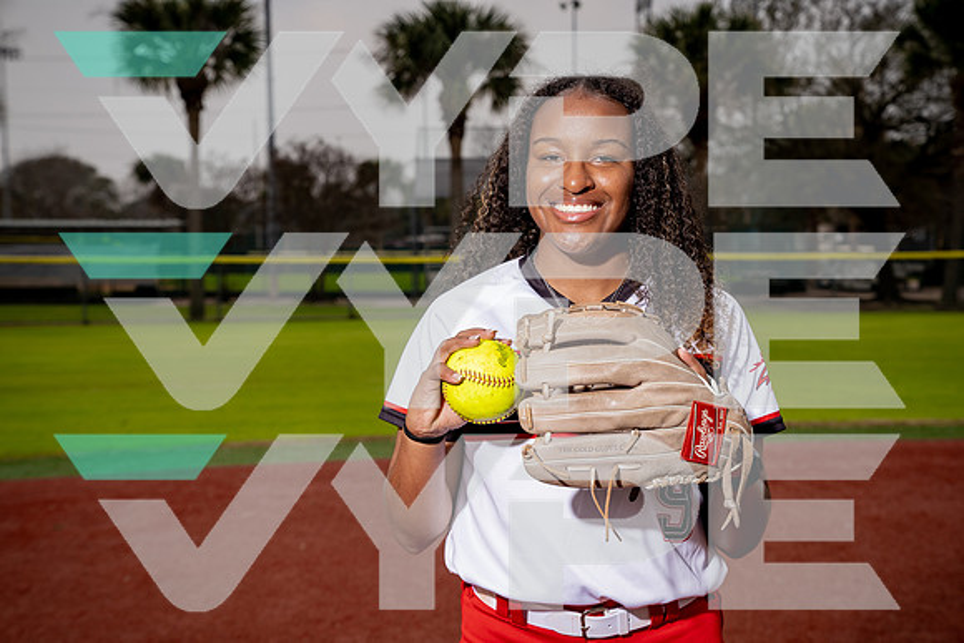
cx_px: 482
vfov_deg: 19.5
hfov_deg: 28.8
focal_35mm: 70
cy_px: 322
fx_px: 1875
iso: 100
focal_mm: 70
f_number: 7.1
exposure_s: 1/250
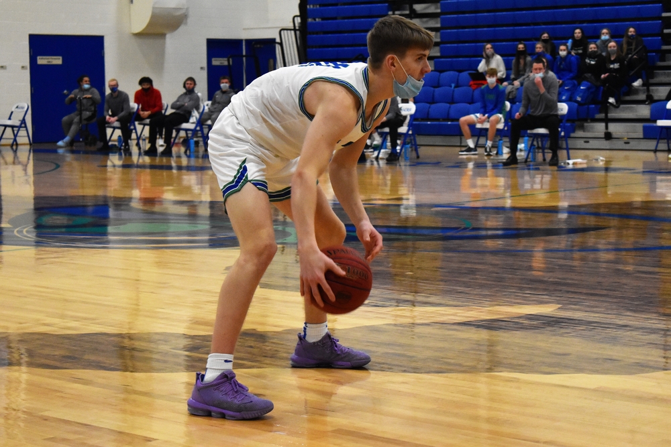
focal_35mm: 82
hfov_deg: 24.6
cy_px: 224
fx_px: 1538
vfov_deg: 16.6
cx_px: 336
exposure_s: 1/200
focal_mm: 55
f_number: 5.6
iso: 3200
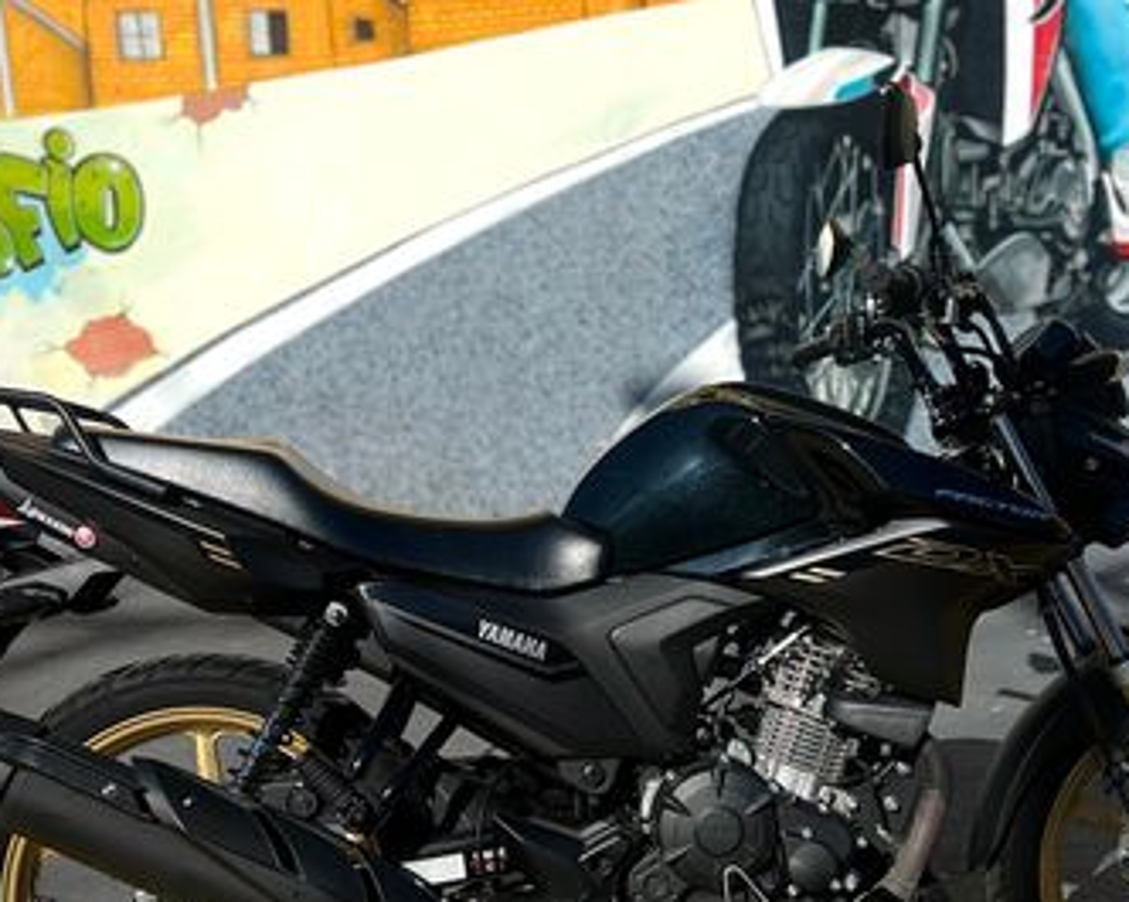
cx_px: 670
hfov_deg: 50.0
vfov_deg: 41.1
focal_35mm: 36
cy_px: 494
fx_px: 1202
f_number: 1.5
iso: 50
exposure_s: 1/6993
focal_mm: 5.7
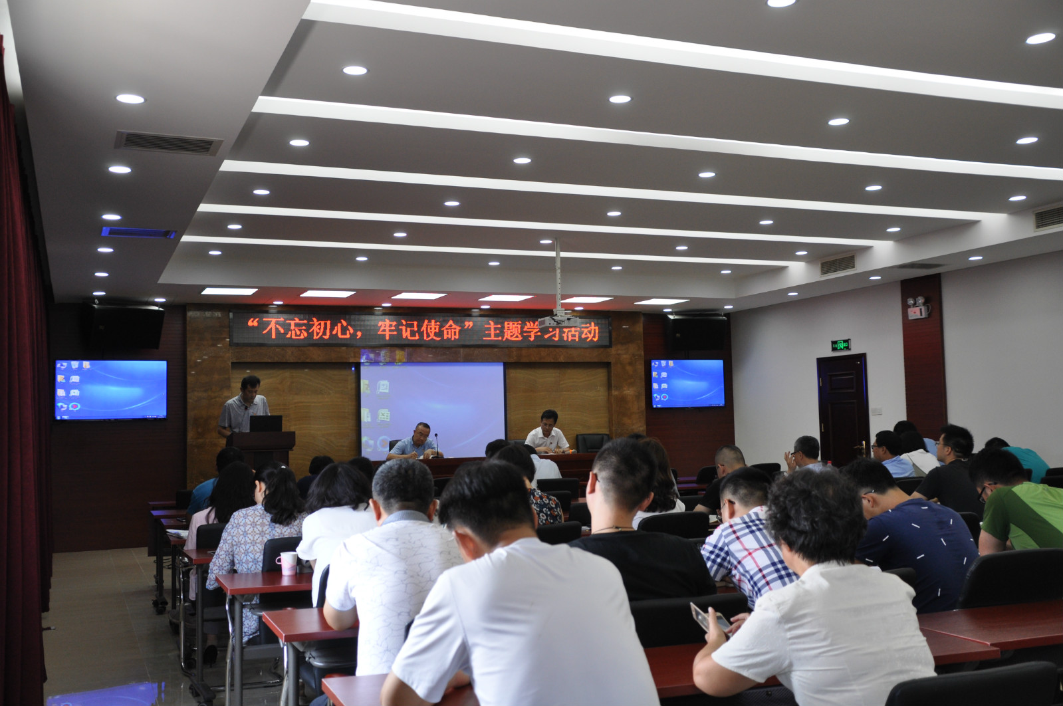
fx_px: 1062
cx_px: 532
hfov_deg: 53.2
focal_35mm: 36
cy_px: 353
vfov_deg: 36.8
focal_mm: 24
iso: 500
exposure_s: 1/80
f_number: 4.5
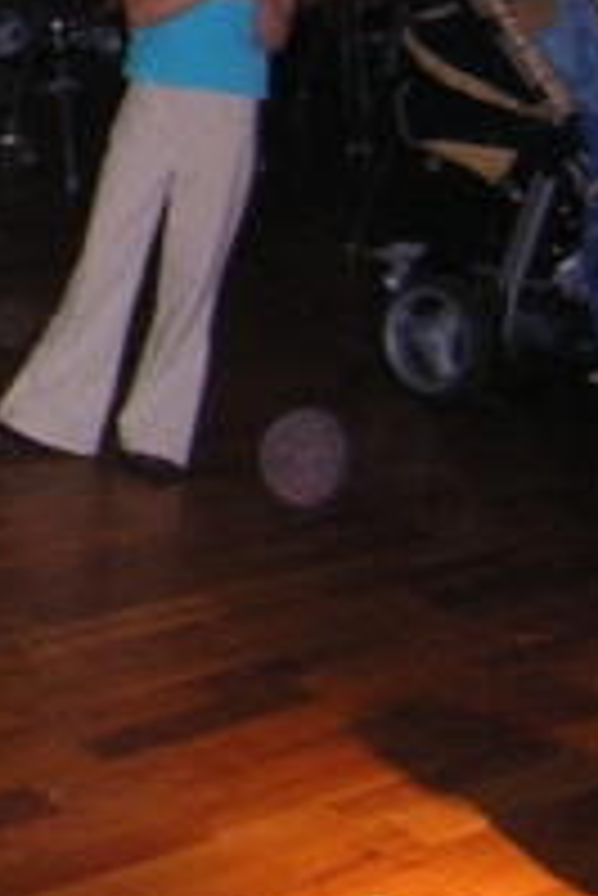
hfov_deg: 13.1
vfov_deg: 21.3
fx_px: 2338
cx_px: -481
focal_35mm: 94
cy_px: 151
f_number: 2.6
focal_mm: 4.7
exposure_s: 1/60.1
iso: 400
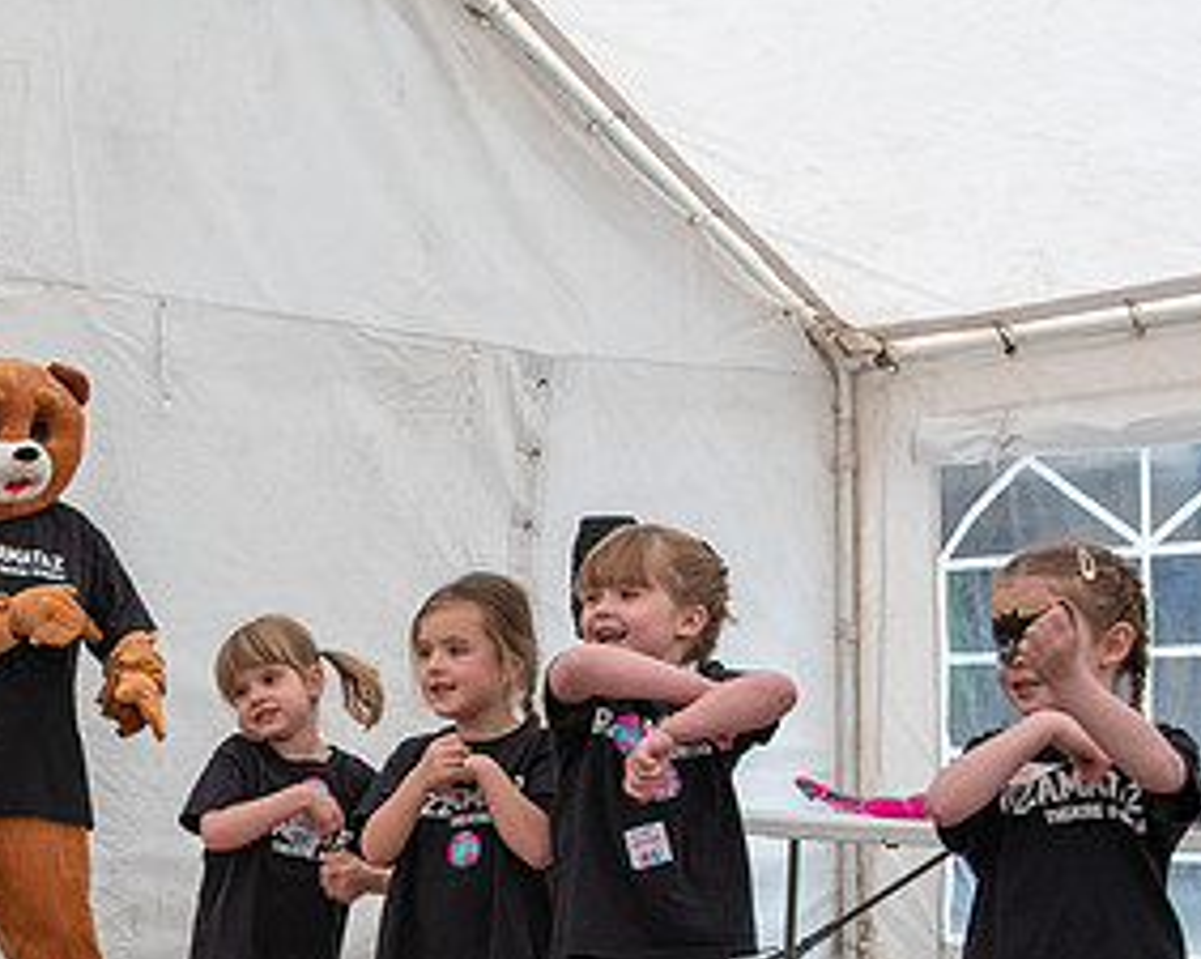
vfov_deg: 20.1
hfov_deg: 24.9
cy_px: 802
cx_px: 204
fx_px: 2663
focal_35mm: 75
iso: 720
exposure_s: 1/250
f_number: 6.3
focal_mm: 34
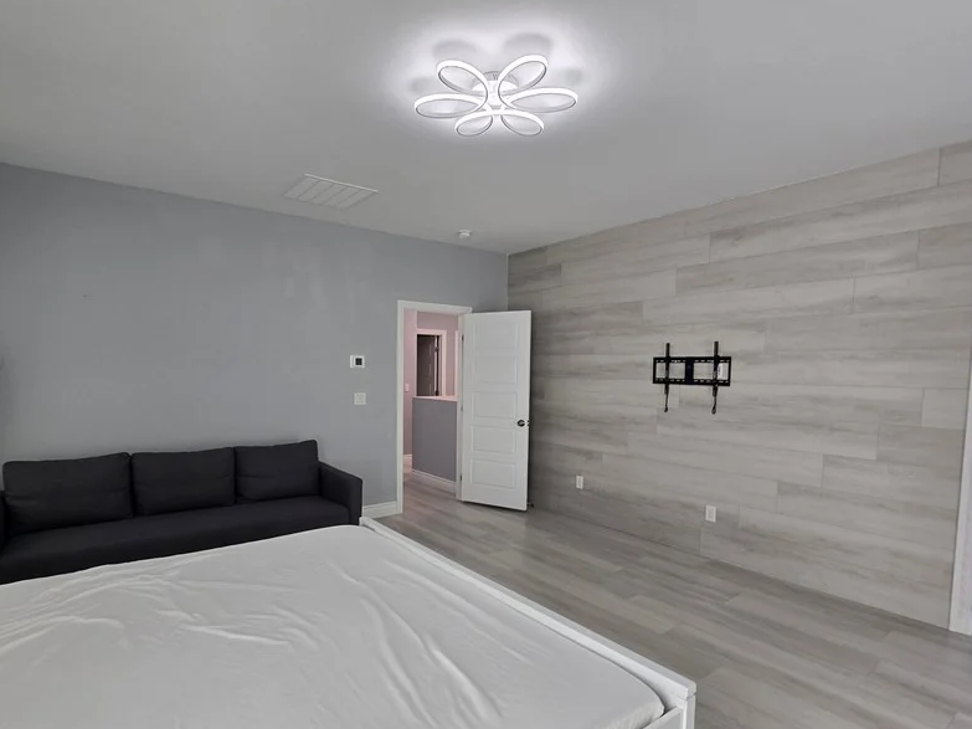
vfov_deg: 74.5
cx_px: 469
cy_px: 404
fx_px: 477
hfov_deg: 91.0
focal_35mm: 17
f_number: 2.2
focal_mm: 2.2
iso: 64
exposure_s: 1/60
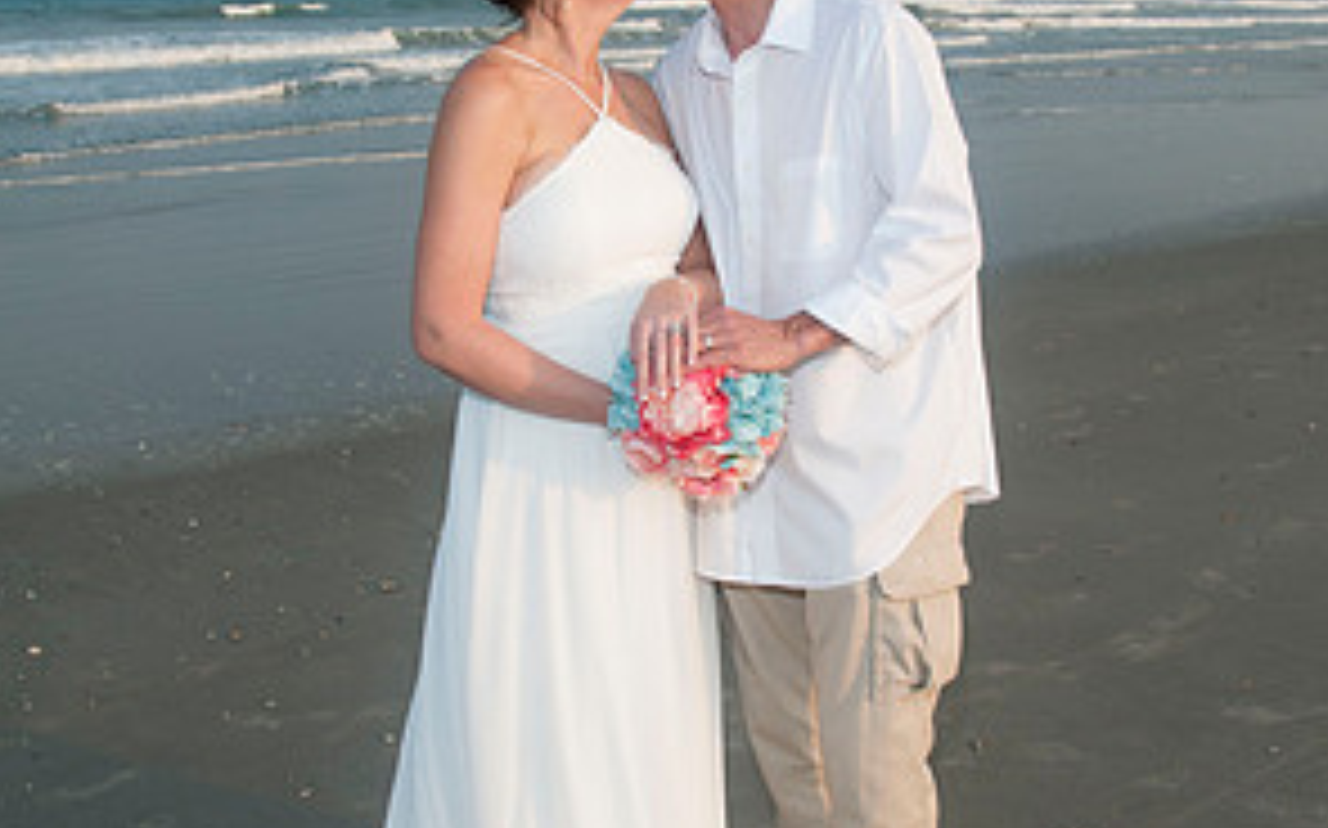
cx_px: 669
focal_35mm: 42
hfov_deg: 47.2
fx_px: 1519
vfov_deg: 30.4
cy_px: 320
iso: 100
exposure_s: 1/250
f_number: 6.3
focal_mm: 18
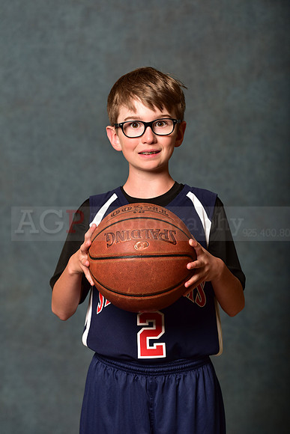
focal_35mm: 170
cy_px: 217
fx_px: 2053
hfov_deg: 8.1
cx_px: 145
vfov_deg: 12.1
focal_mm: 170
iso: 250
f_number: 4.5
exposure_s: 1/250
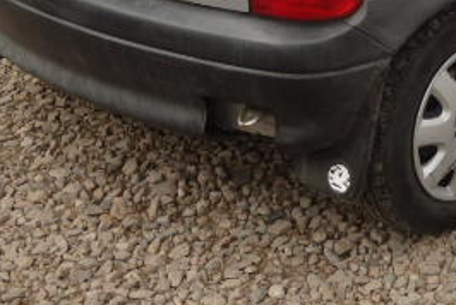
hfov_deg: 19.9
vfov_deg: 13.4
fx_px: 1268
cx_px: 423
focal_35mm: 100
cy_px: -43
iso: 125
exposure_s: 1/500
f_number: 4.7
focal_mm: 7.3
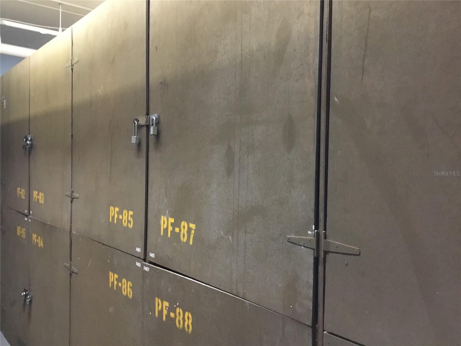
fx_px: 413
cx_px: 230
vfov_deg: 45.4
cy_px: 173
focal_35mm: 31
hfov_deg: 58.4
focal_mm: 3.3
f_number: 2.4
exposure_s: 1/15
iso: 250
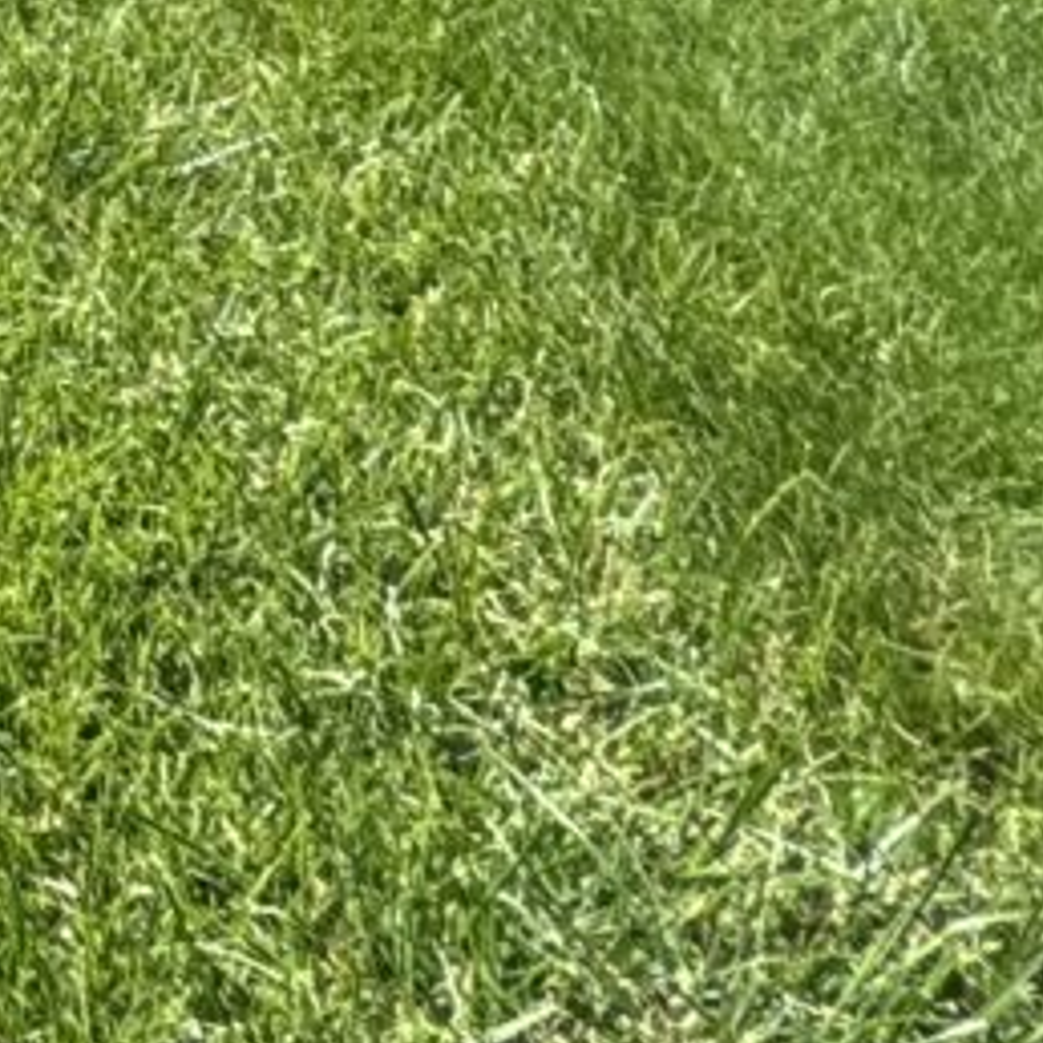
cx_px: -1787
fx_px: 3136
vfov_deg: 13.2
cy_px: -1581
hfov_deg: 12.4
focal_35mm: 92
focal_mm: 2.22
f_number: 2.2
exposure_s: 1/548
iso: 40
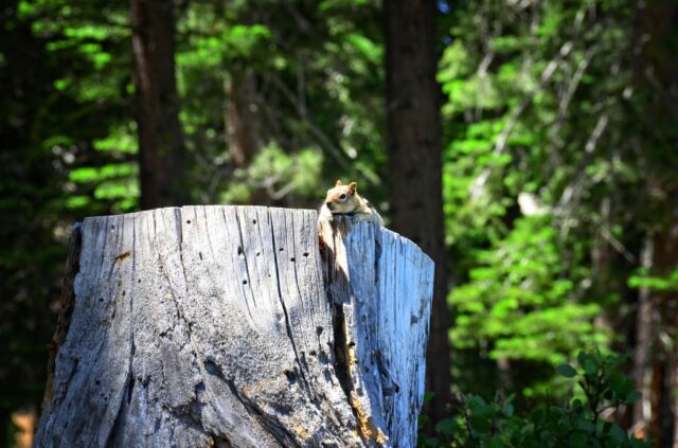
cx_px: 339
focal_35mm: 300
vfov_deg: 4.6
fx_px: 5635
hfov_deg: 6.9
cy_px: 224
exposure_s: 1/40
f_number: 16
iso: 200
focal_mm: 200
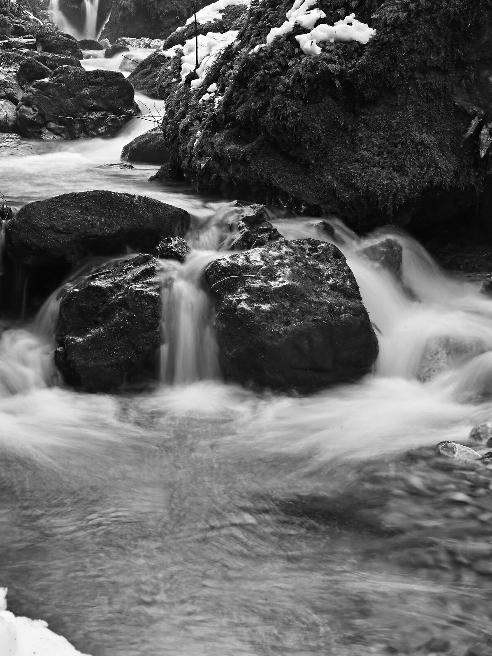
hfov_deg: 21.6
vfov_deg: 28.5
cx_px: 172
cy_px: 272
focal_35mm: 68
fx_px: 1288
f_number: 22
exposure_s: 1/1.6
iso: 100
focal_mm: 47
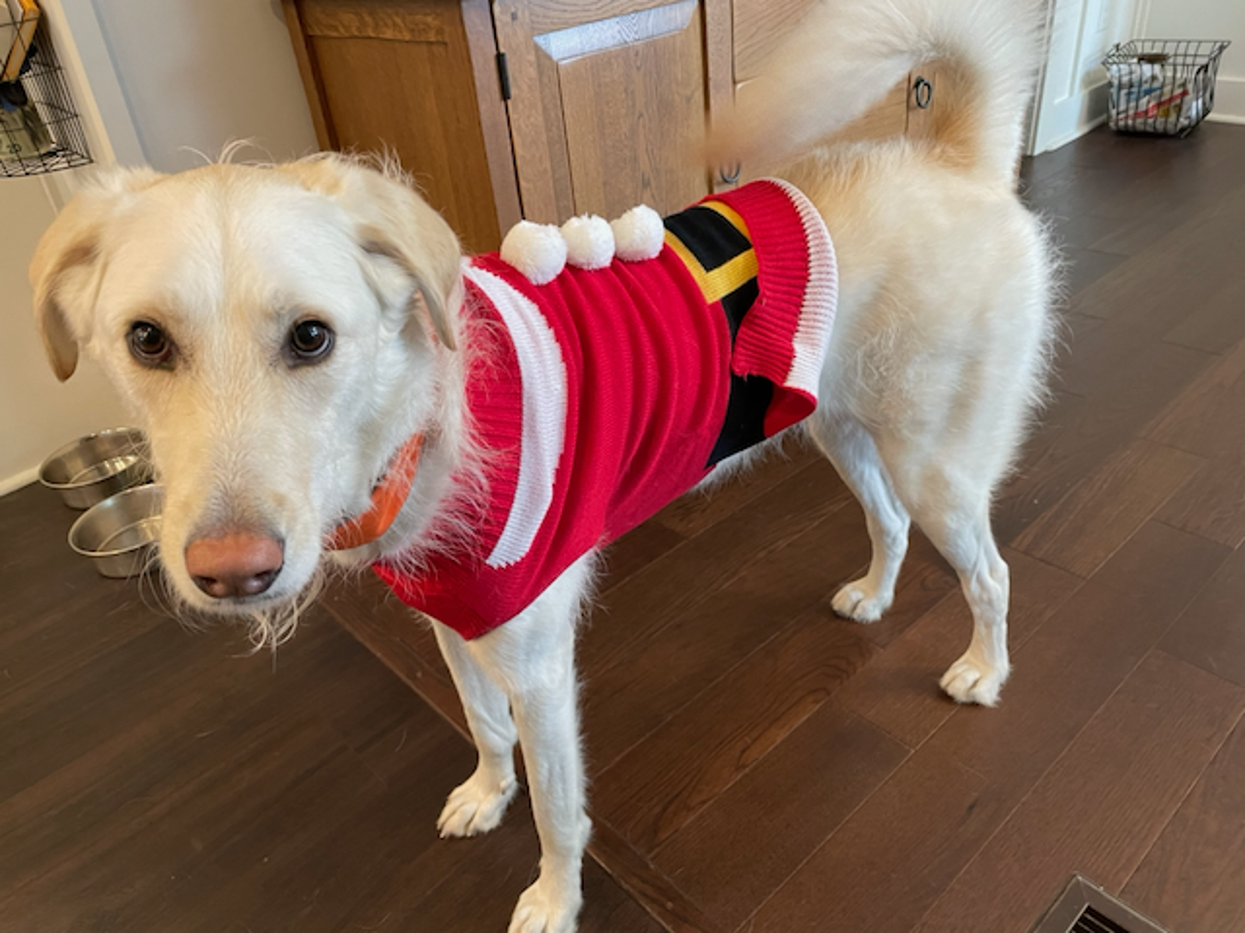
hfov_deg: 67.3
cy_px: 466
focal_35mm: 26
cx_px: 622
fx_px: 935
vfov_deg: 53.1
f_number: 1.6
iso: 320
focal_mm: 4.2
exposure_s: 1/60
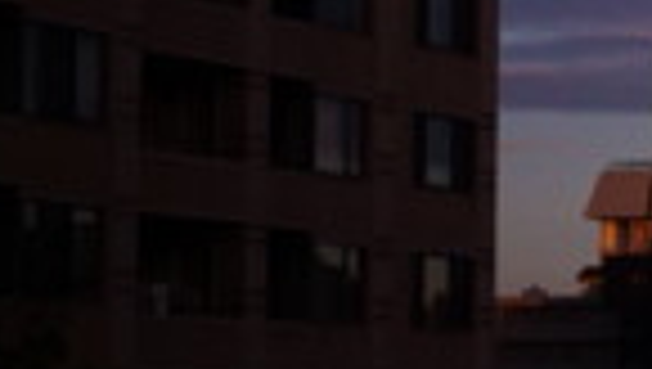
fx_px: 3895
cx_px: 1560
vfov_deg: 5.4
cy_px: 153
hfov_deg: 8.7
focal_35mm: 225
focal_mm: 26
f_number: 3.2
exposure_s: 1/4000
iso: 320
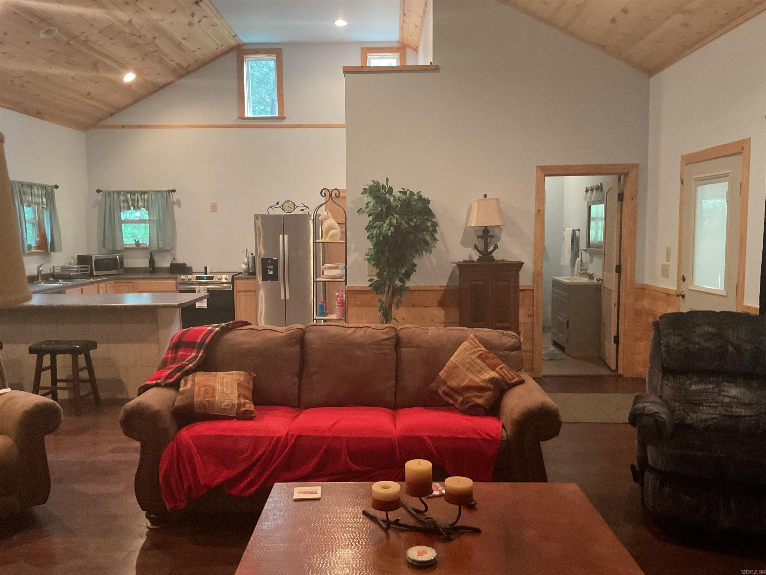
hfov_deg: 61.7
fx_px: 642
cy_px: 288
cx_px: 383
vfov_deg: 48.2
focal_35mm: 29
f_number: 1.8
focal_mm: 3
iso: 320
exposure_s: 1/30
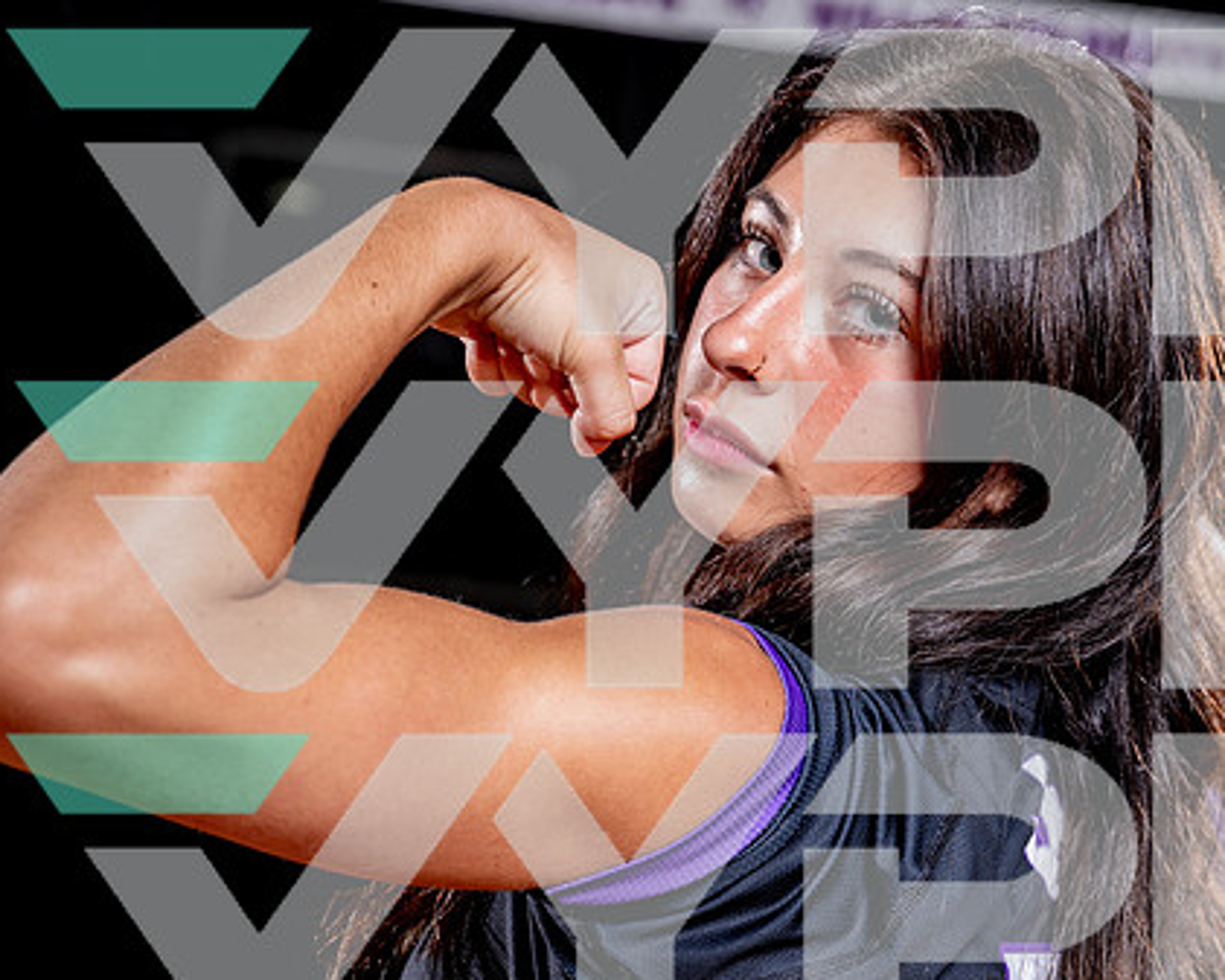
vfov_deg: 17.1
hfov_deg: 21.2
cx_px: 757
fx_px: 3264
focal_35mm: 90
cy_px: 537
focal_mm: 63
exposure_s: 1/250
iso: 100
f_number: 4
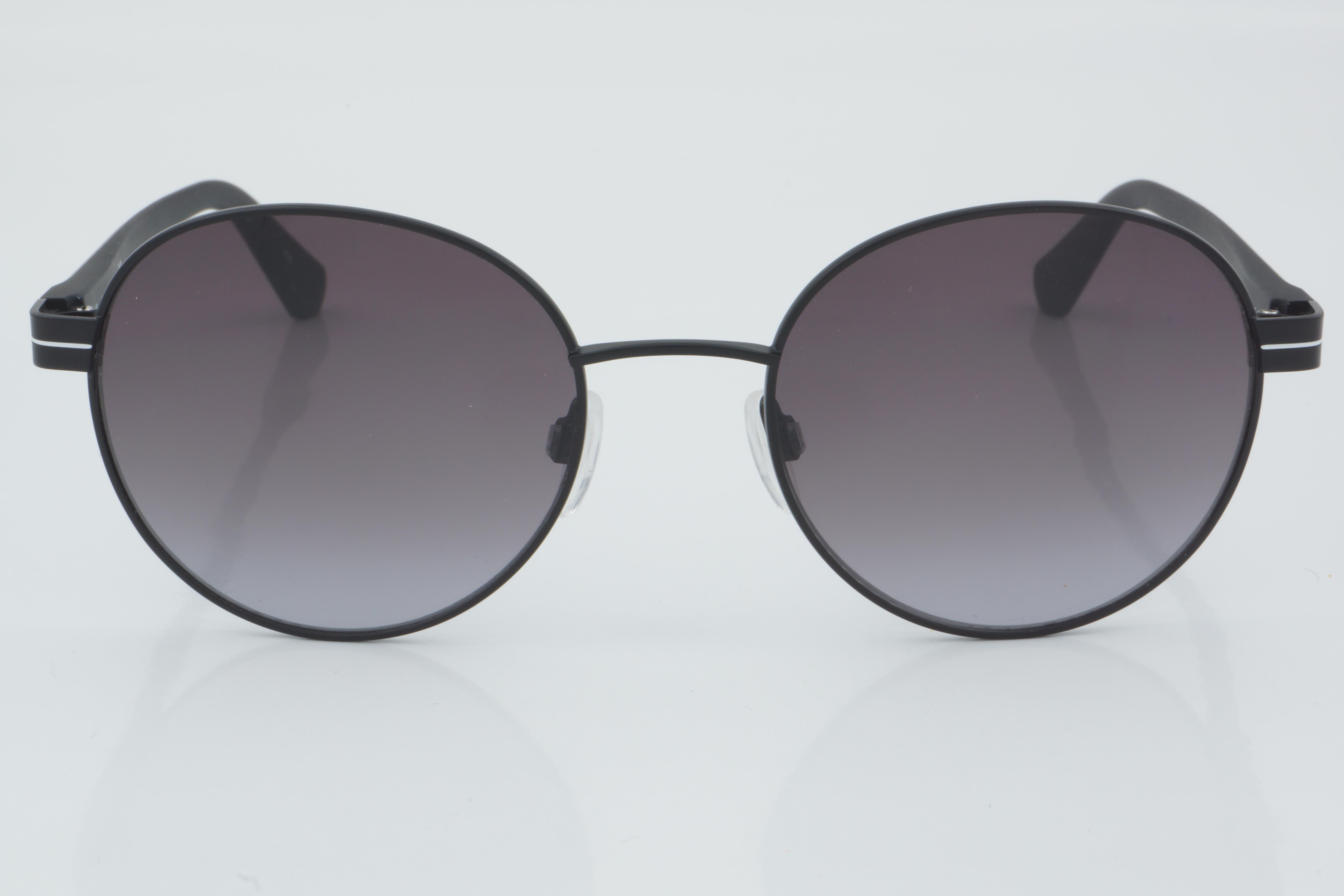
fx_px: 3080
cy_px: 448
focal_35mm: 82
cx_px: 672
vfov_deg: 16.6
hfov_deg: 24.6
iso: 100
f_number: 32
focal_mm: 55
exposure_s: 1/4
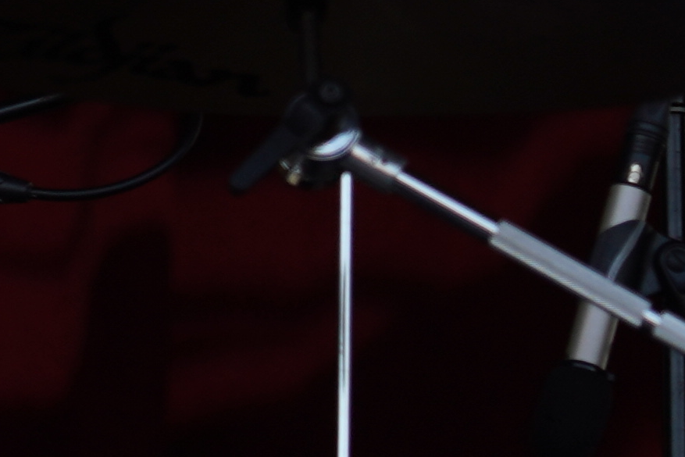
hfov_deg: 2.9
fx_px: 13663
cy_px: 134
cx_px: -496
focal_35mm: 718
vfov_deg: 1.9
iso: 100
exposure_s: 1/250
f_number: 4.5
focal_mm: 105
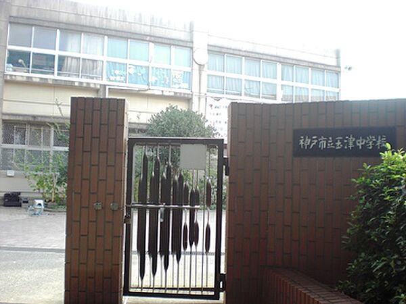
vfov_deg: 37.7
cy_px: 152
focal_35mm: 38
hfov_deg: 49.0
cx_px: 203
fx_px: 446
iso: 64
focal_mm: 6.3
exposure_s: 1/100
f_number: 3.1
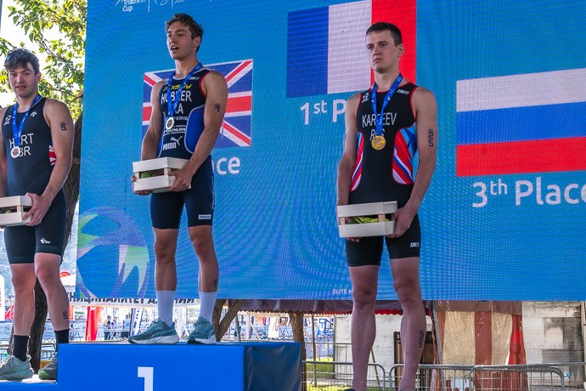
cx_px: 330
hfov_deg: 38.8
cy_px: 241
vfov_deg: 26.4
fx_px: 830
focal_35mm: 51
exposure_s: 1/320
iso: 250
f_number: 6.3
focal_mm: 27.5
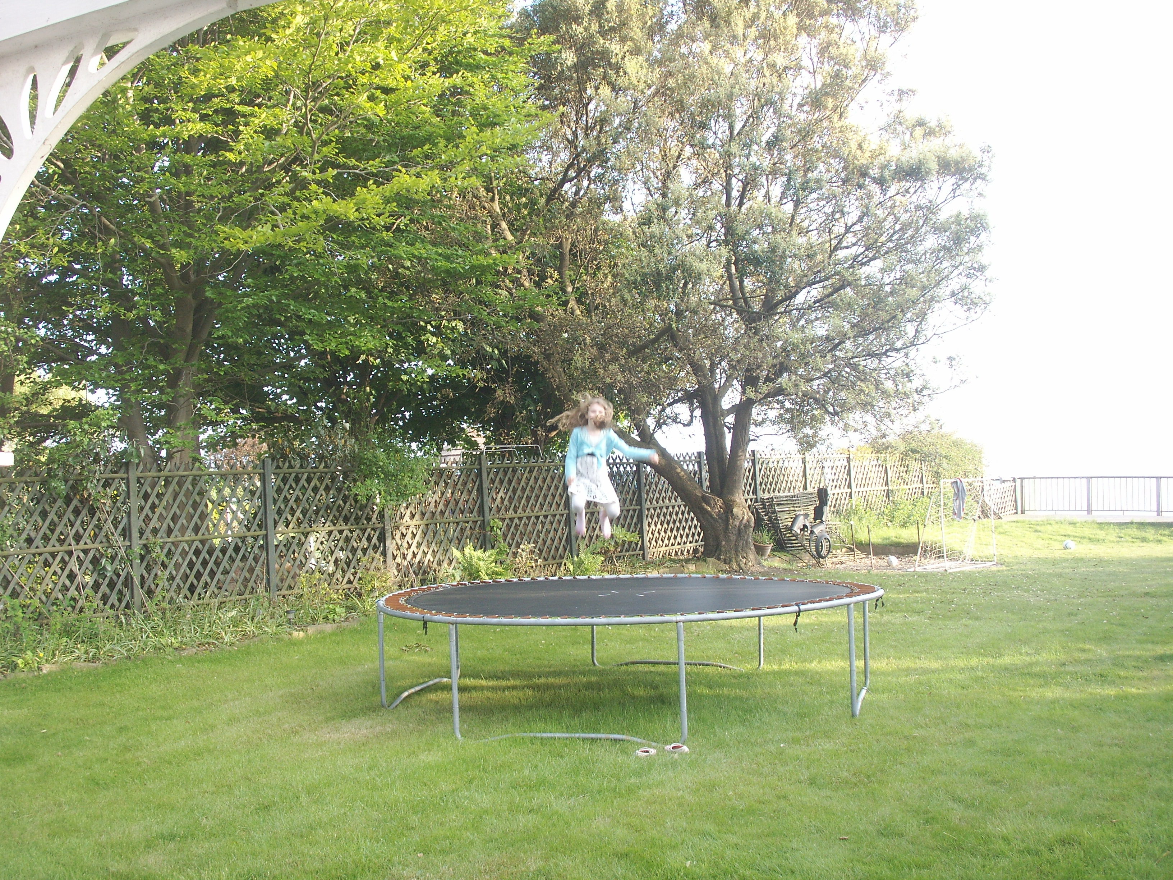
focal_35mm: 37
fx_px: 1254
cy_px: 440
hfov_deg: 50.1
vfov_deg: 38.7
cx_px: 586
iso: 50
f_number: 3.5
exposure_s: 1/60
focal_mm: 7.7
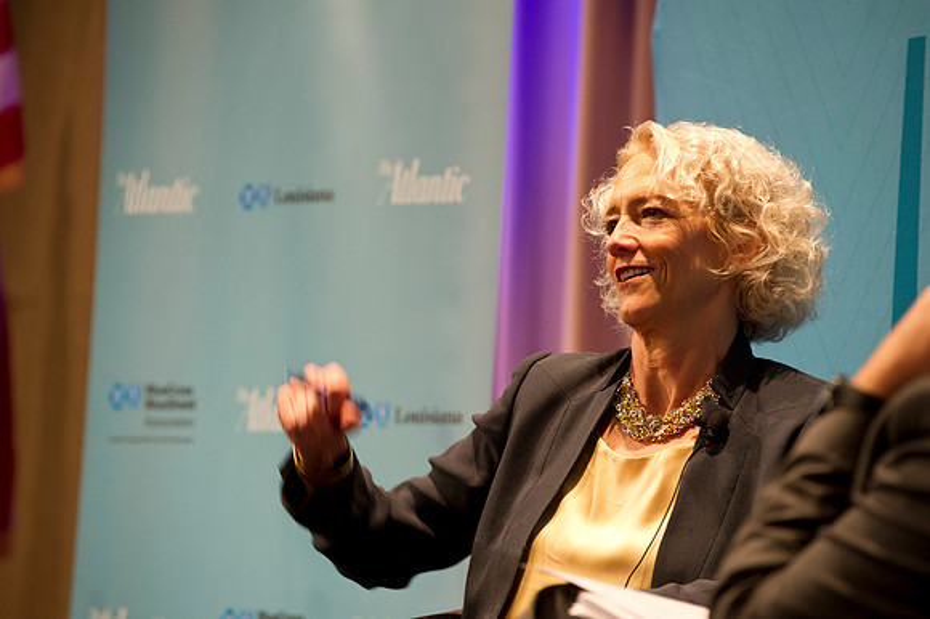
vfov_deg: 7.2
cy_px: 310
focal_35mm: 190
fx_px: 4905
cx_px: 465
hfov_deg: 10.8
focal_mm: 190
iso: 2500
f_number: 4
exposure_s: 1/100
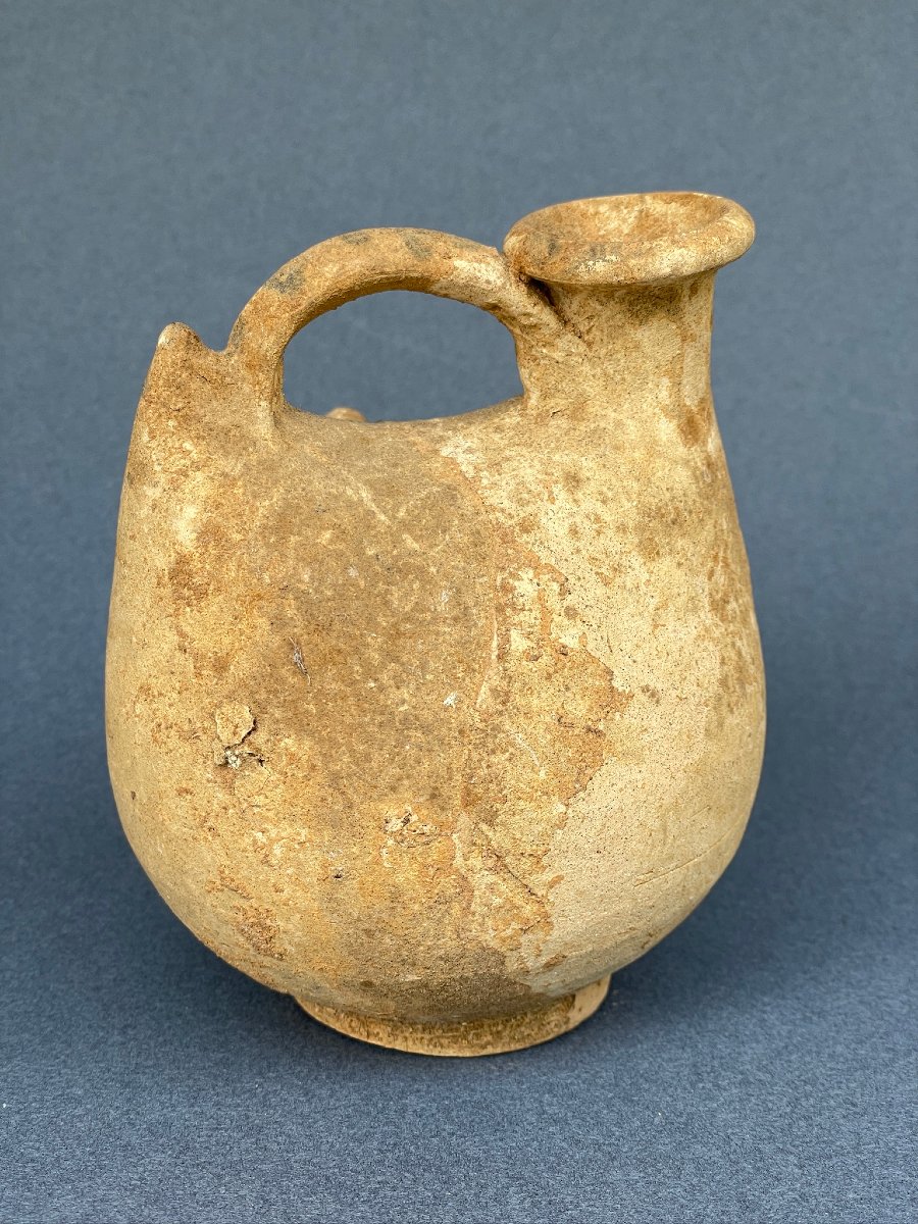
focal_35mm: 52
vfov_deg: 36.8
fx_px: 1839
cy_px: 612
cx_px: 459
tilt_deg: -12.9
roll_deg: -1.3
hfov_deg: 28.0
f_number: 2
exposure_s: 1/209
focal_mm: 6
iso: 25
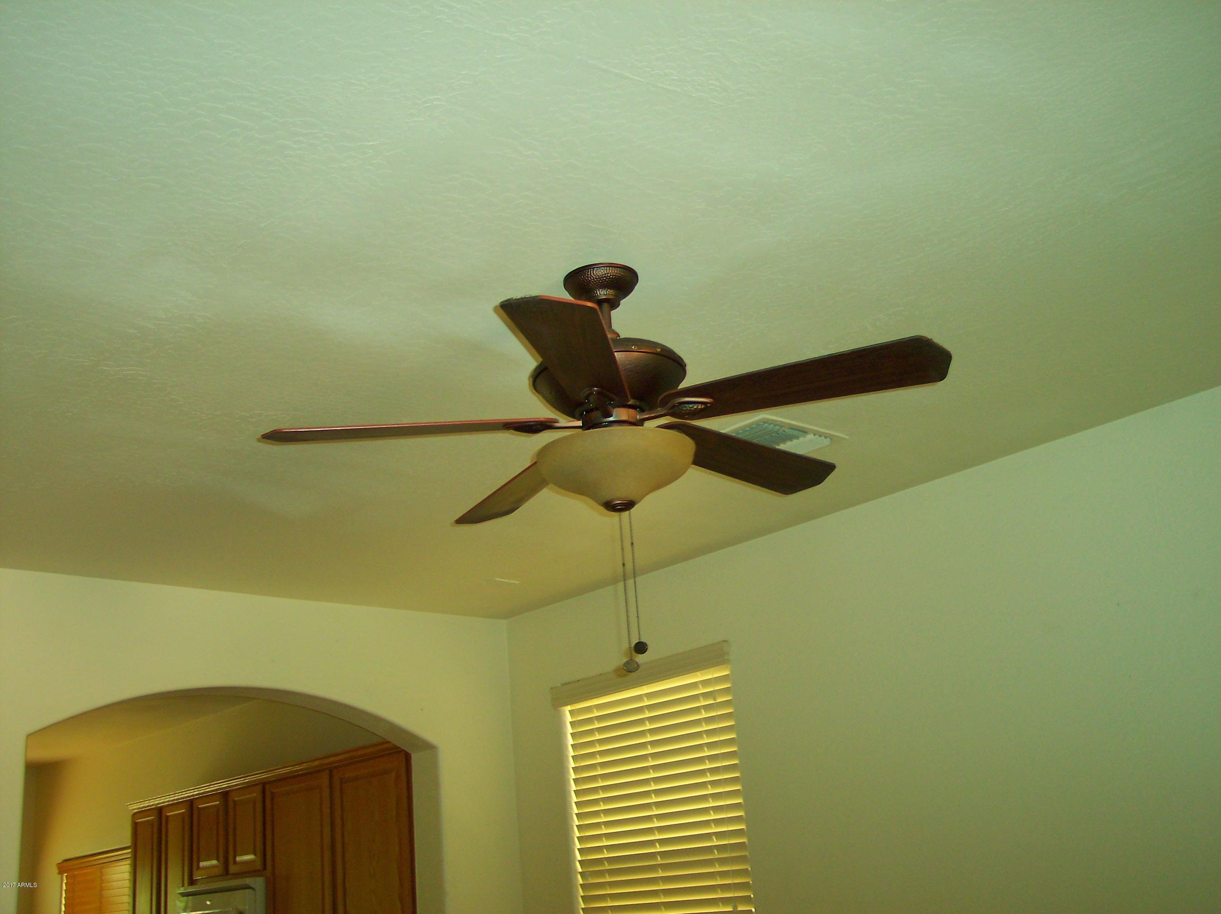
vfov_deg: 37.7
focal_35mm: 38
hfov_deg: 49.0
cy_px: 457
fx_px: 1340
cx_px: 610
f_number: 2.8
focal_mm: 8
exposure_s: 1/30
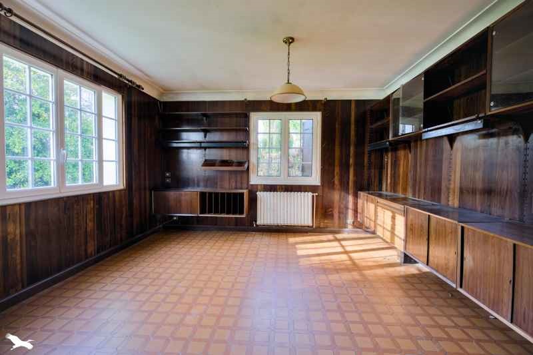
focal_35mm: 16
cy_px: 178
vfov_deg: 73.7
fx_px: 237
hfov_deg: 96.7
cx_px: 266
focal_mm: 16
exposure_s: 1/100
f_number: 8
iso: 800
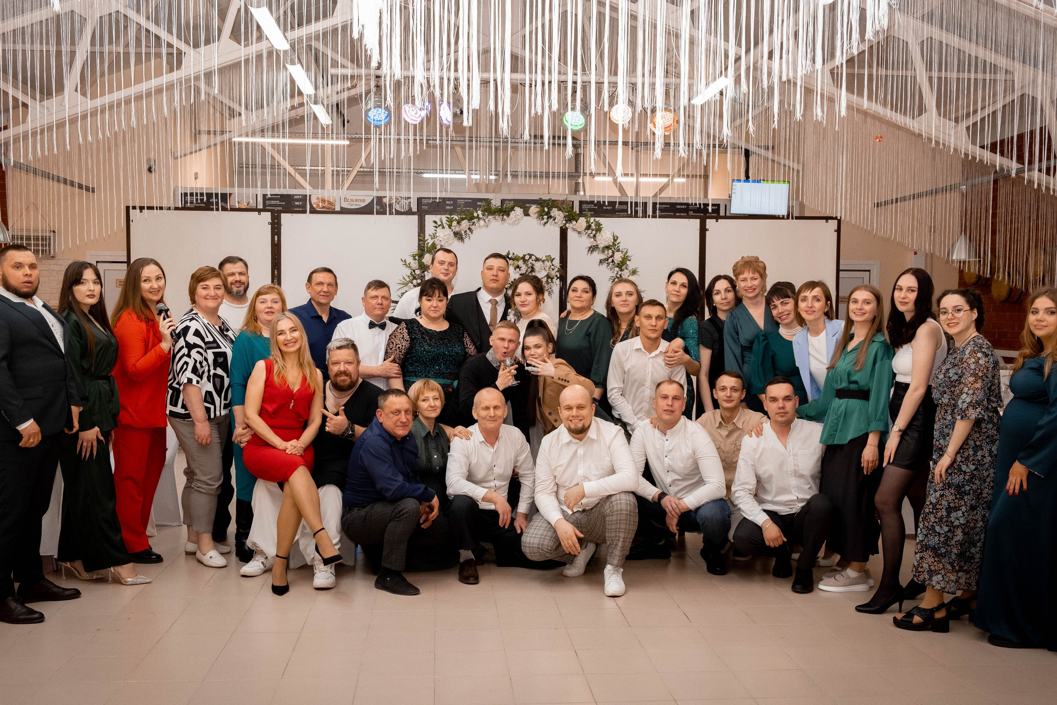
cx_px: 519
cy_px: 367
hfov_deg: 54.4
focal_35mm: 35
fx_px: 1028
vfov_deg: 37.9
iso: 2000
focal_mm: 21.4
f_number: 4.5
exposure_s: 1/160
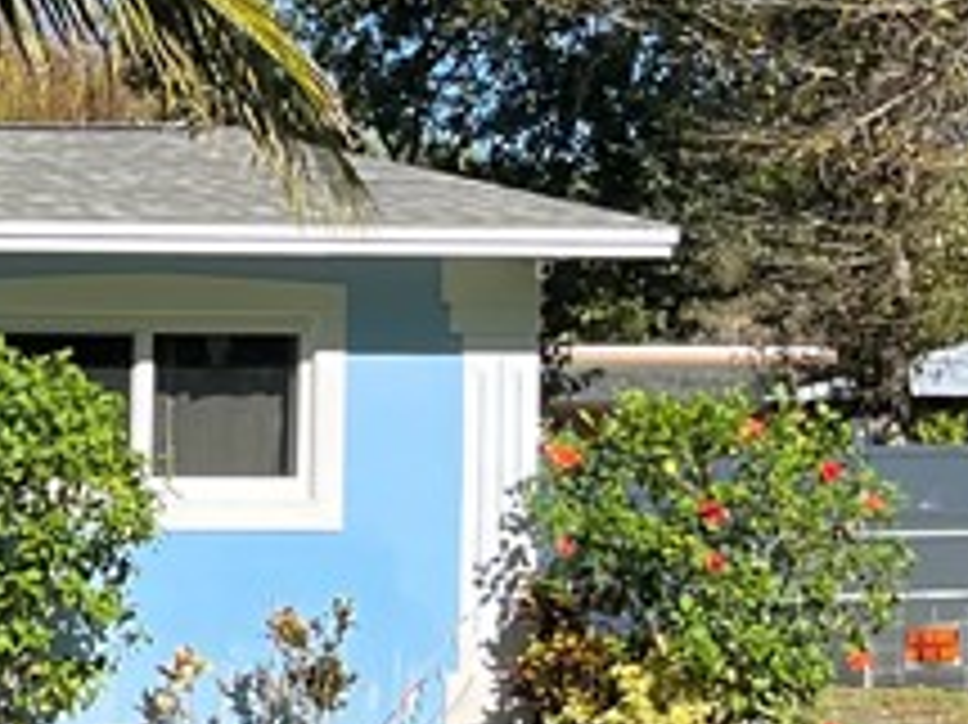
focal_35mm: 124
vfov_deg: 11.9
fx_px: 3466
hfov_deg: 13.6
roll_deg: +0.5
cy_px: 607
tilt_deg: -1.6
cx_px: -977
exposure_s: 1/2268
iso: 50
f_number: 1.6
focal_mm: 5.1
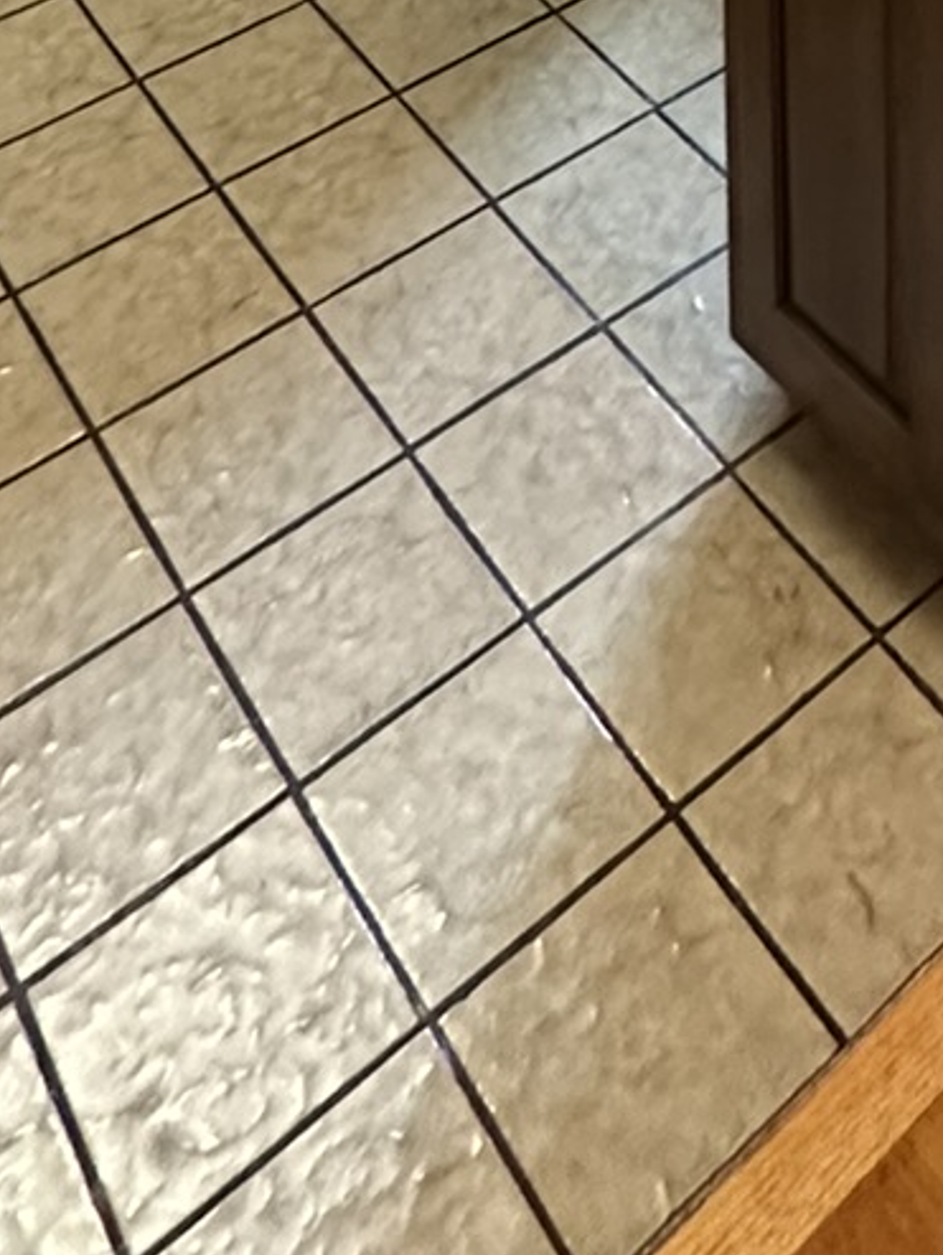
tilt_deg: -11.5
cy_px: -1001
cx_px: 912
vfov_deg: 21.6
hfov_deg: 24.3
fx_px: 2105
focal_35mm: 58
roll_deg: -0.8
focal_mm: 2.22
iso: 400
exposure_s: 1/60
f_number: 2.2
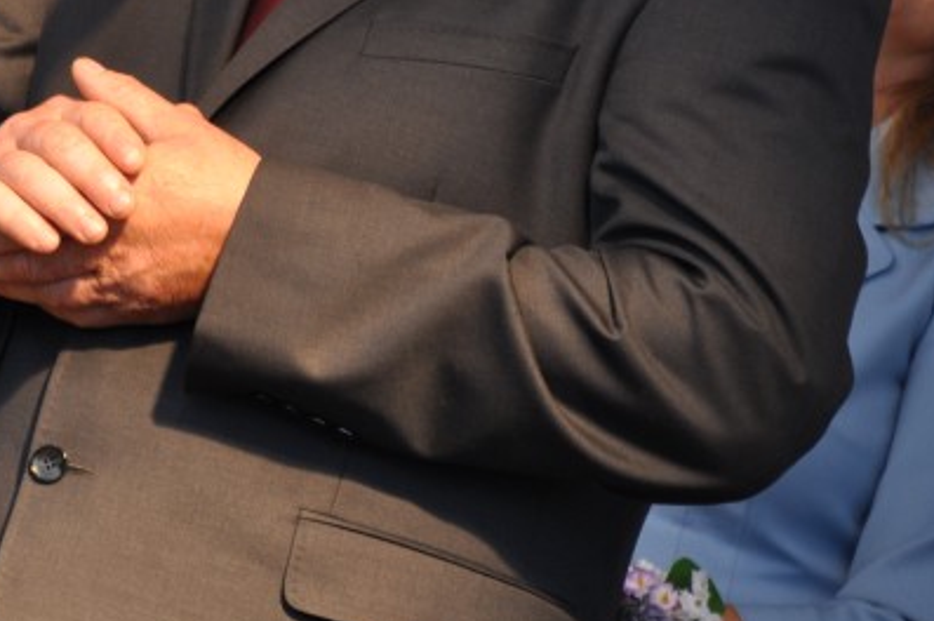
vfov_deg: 3.5
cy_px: -108
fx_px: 10272
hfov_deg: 5.2
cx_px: -136
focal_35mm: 396
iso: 280
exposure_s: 1/125
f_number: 5.6
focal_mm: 105
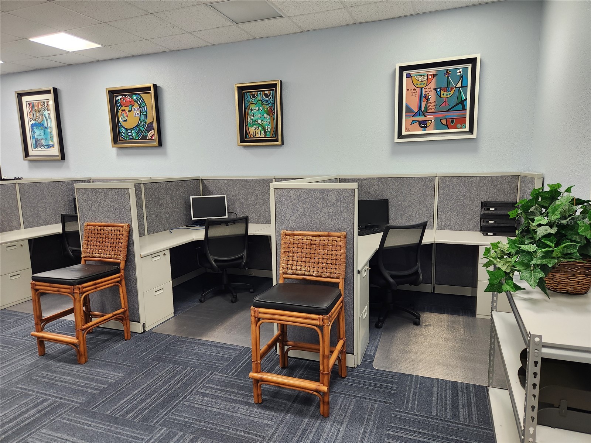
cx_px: 296
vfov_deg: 58.9
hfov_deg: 73.9
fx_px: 393
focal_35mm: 23
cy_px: 222
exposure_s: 1/120
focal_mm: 5.4
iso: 320
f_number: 1.8
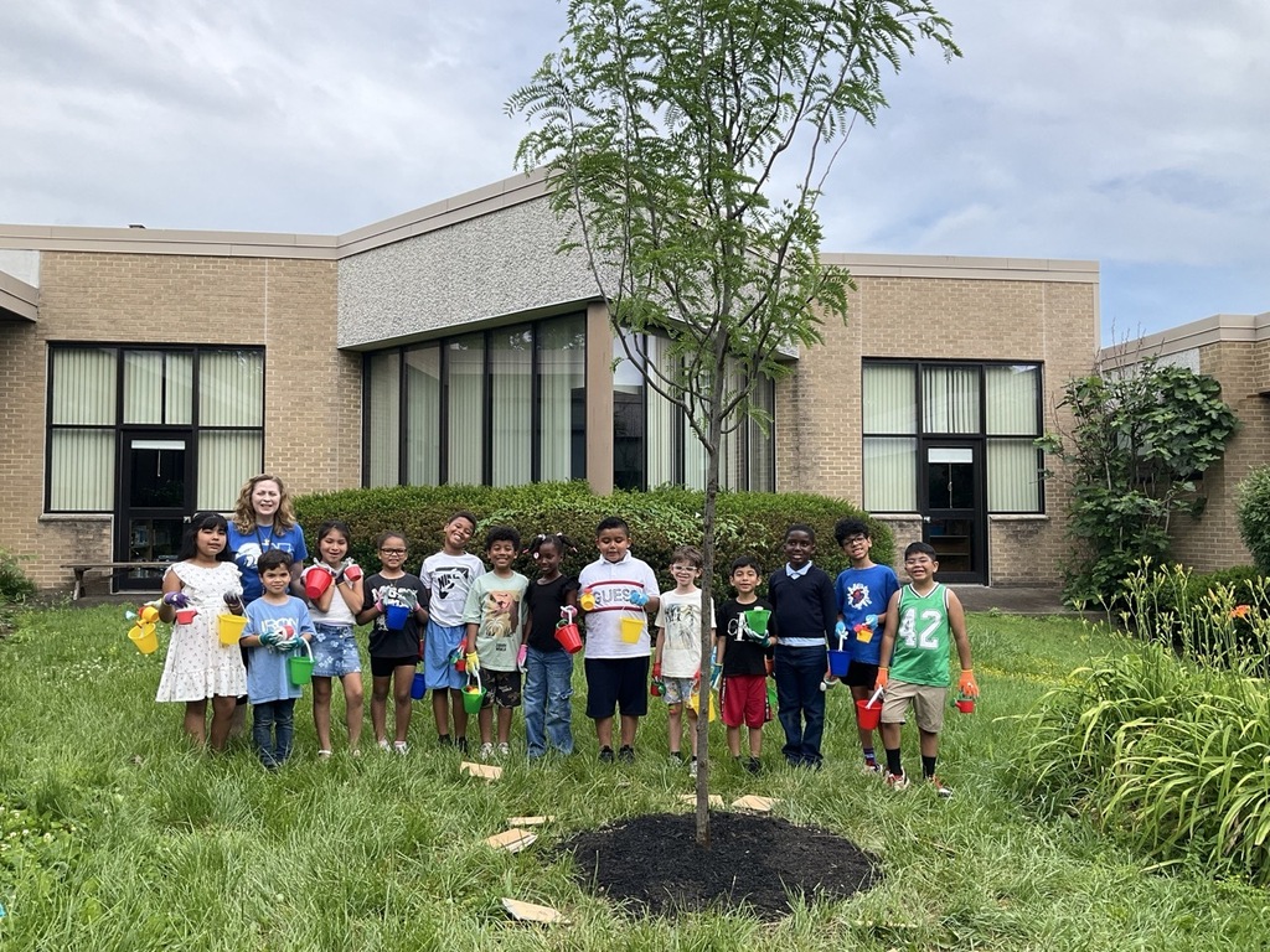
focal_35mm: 29
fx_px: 1064
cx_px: 635
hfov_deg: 61.7
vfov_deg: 48.2
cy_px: 476
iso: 25
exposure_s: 1/962
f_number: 1.8
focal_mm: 3
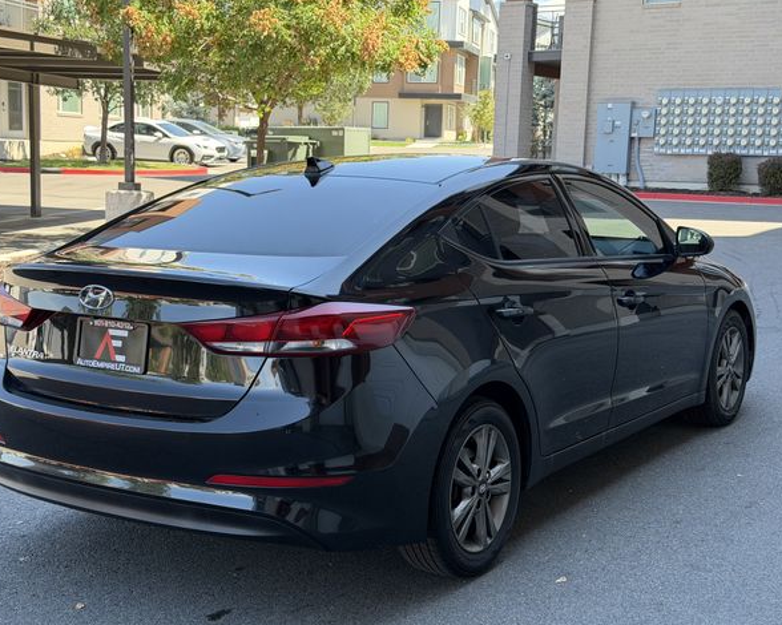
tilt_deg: -8.1
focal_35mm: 51
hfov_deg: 36.6
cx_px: 363
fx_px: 1180
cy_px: 316
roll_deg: -1.7
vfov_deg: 29.7
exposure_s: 1/503
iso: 100
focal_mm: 6.76
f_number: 1.78
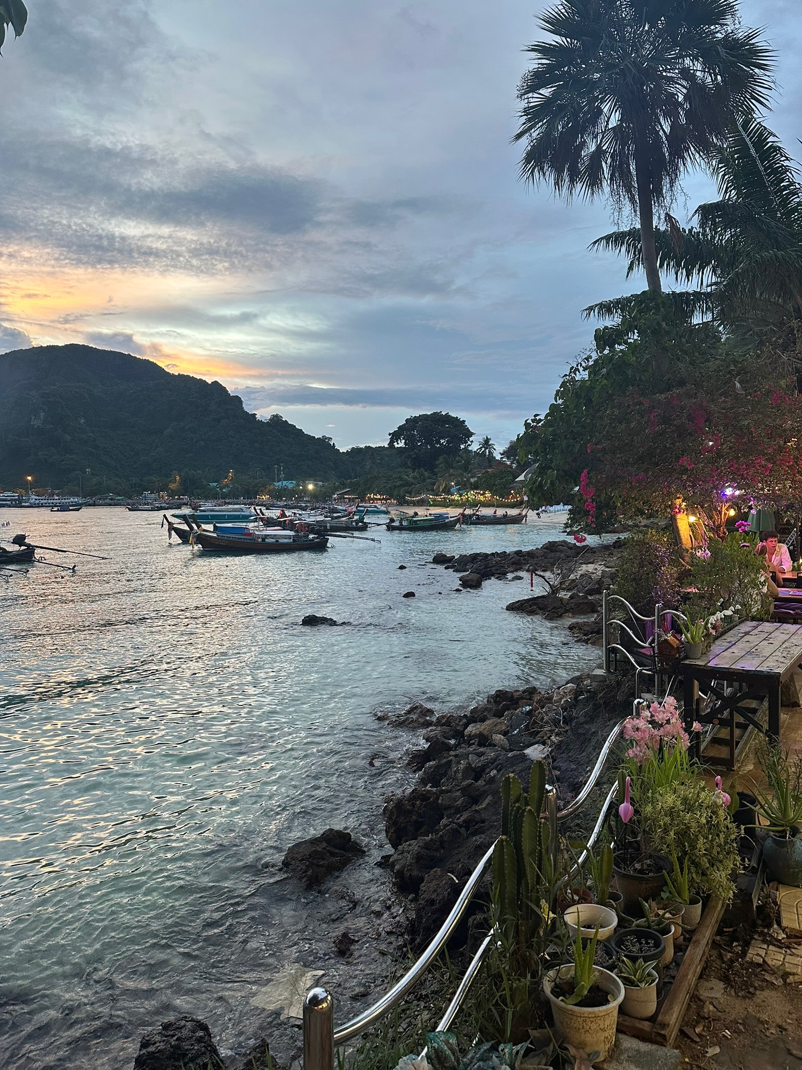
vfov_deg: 71.6
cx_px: 401
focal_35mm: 24
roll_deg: -0.4
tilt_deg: -2.5
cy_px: 535
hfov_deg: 56.8
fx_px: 741
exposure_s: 1/100
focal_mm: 6.86
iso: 200
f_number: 1.78
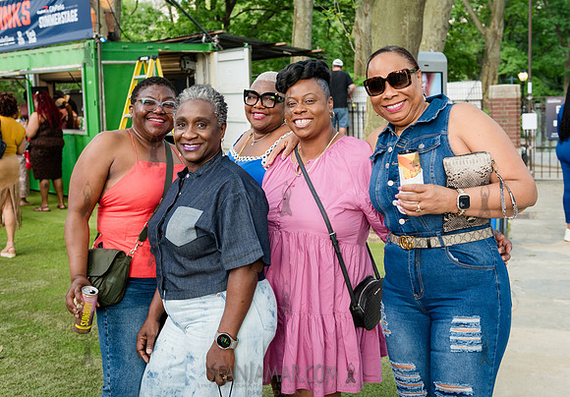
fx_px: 698
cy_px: 164
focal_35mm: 44
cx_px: 265
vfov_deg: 31.7
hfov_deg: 44.4
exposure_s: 1/125
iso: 1000
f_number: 3.5
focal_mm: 36
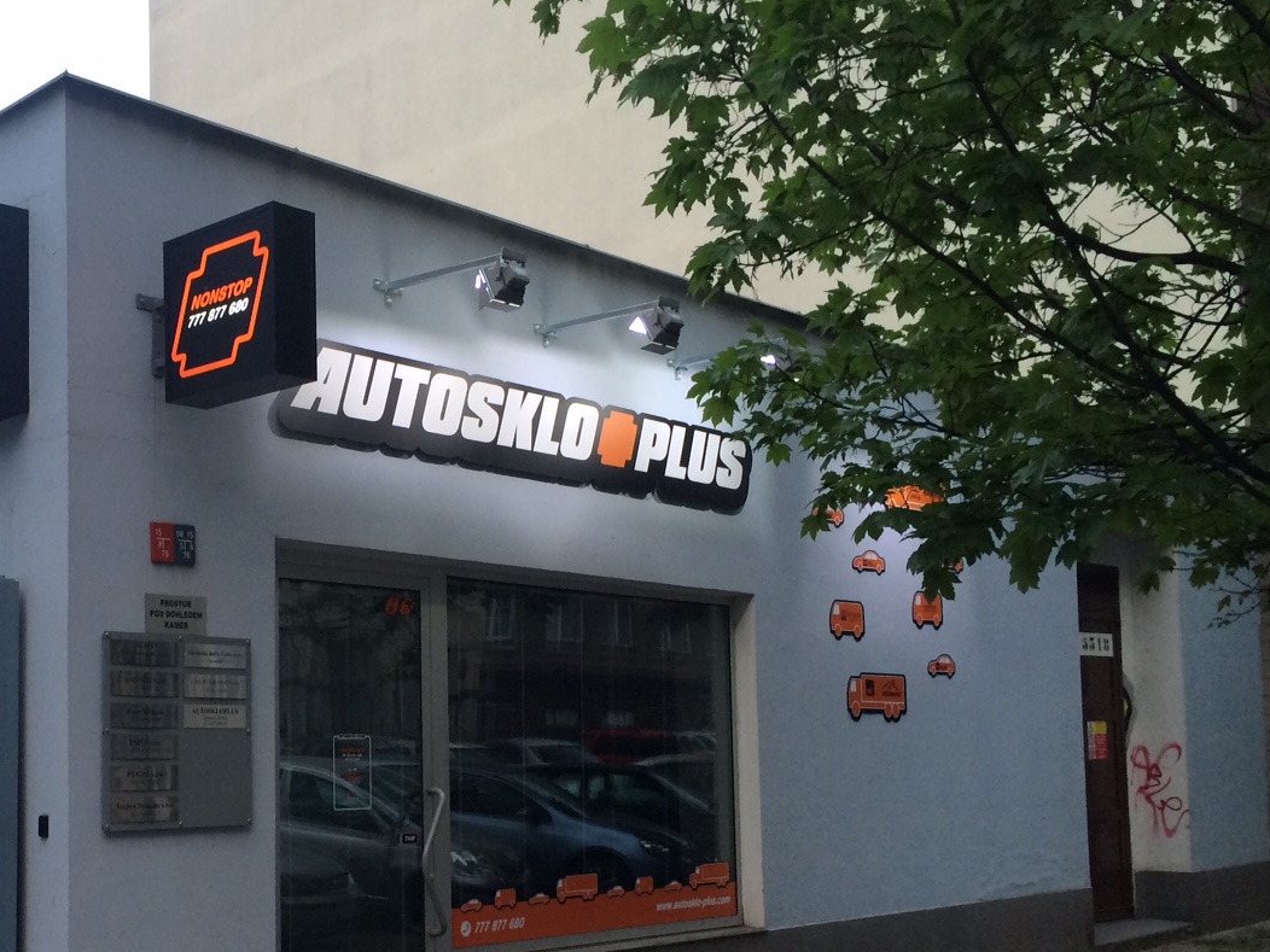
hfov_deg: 40.7
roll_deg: +0.7
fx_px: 1651
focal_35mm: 45
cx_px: 297
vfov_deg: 31.9
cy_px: 647
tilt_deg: +3.5
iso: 32
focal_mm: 4.15
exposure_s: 1/30
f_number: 2.2
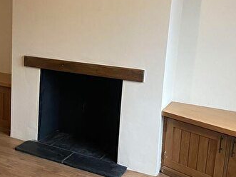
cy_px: 75
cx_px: 34
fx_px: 375
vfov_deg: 26.5
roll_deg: -1.7
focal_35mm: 55
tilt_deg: -10.6
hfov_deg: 33.5
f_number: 1.8
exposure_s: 1/60
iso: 400
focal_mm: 4.25
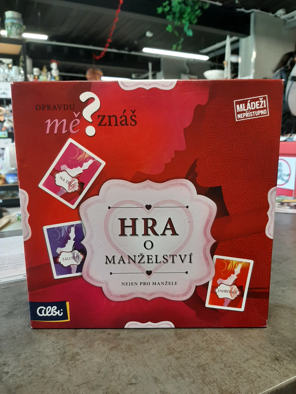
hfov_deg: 53.1
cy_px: 197
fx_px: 296
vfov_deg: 67.3
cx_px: 148
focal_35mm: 26
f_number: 1.7
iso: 80
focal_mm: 3.93
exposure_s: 1/50
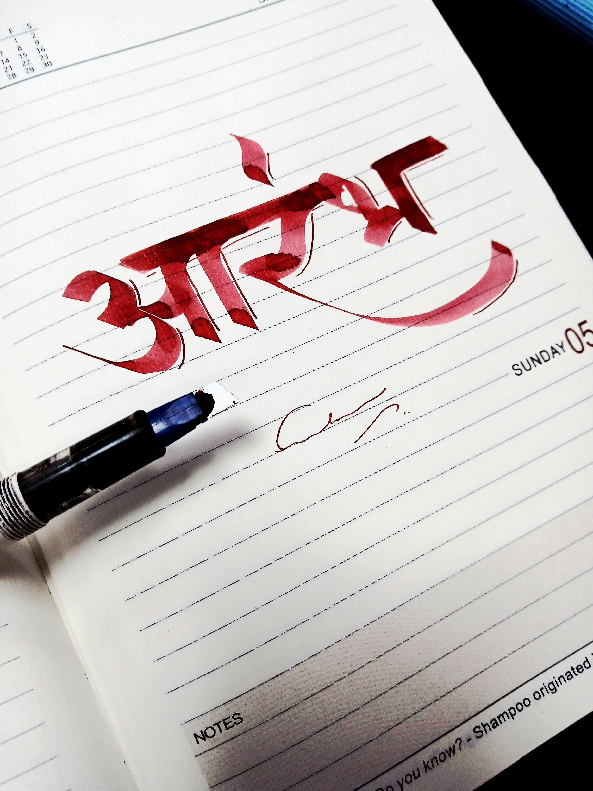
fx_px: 594
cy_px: 396
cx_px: 296
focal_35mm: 26
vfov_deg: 67.3
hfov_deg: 53.1
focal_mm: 3.98
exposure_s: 1/50.3
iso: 64
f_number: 1.8
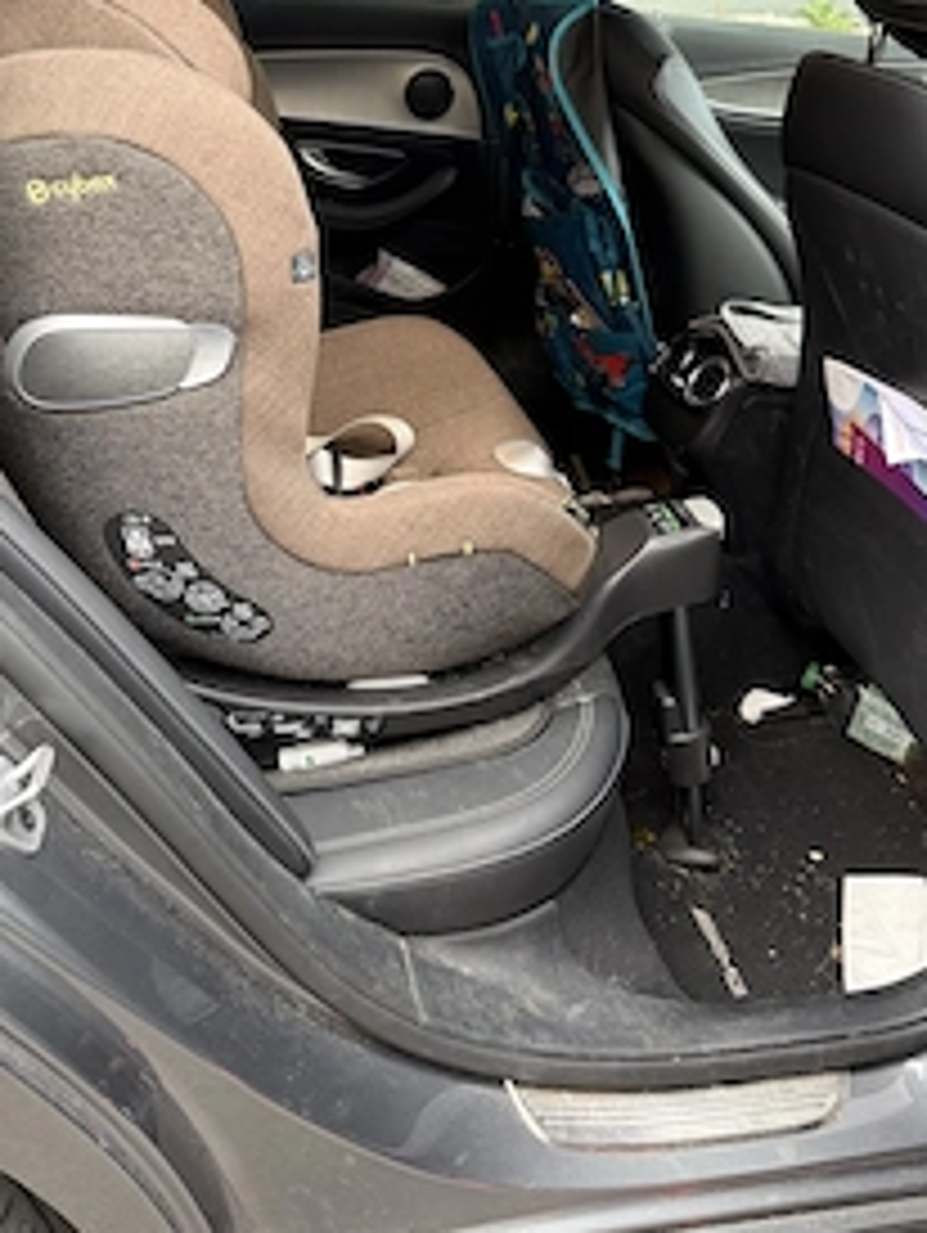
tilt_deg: -30.1
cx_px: 382
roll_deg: -5.1
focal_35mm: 35
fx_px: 1248
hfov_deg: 40.6
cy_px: 428
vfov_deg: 51.8
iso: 200
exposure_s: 1/70
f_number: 1.78
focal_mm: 6.76
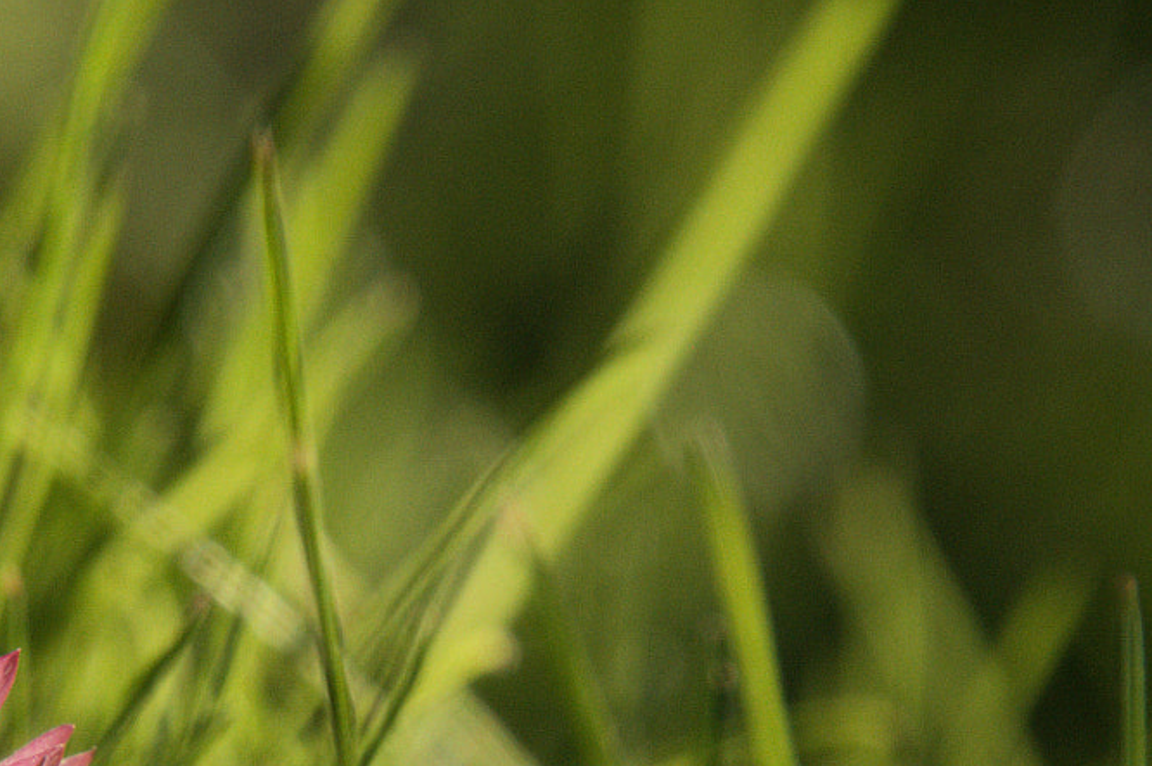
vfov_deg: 1.3
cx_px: 130
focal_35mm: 1081
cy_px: 859
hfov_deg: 1.9
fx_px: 34565
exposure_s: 1/400
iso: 200
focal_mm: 300
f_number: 11
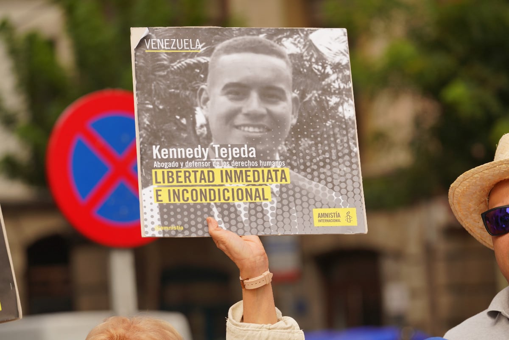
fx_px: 2092
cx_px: 254
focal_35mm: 148
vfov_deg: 9.3
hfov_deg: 13.9
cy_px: 170
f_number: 4.5
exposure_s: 1/400
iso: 125
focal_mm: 148
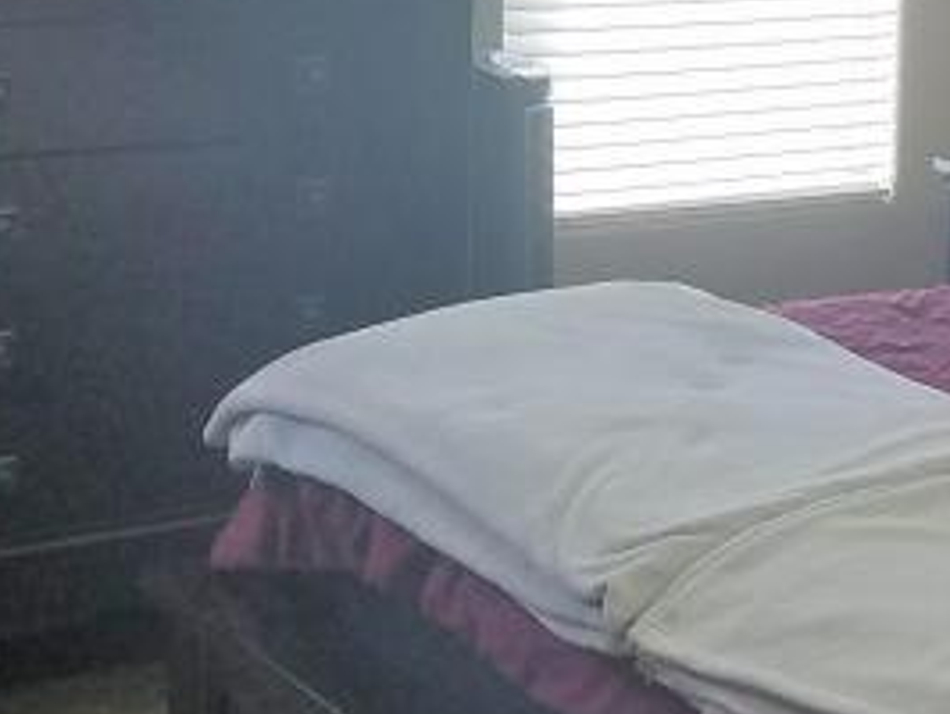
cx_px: 868
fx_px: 2747
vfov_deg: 14.8
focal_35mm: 100
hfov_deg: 19.2
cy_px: 175
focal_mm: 4.2
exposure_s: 1/142
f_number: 1.7
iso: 50
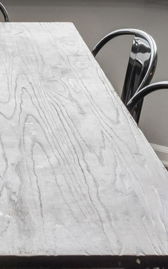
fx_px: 835
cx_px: -69
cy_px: -155
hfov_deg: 11.1
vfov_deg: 16.4
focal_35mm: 114
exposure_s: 1/13
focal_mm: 14.9
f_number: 13
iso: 400
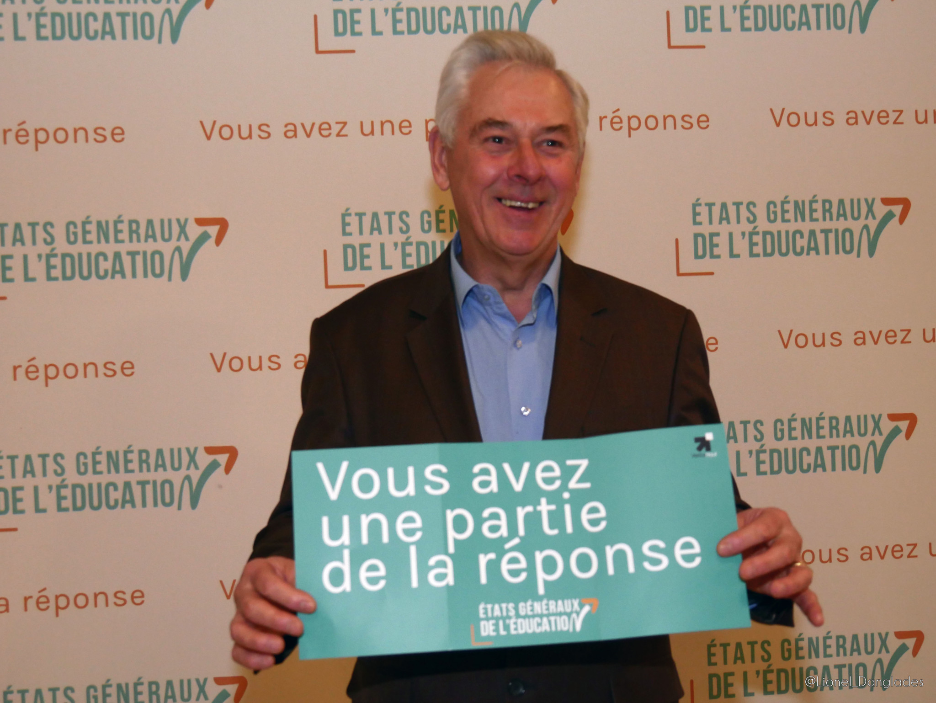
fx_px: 1407
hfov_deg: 36.8
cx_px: 468
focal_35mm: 52
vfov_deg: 28.1
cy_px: 352
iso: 1600
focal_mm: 26
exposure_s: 1/60
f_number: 4.2
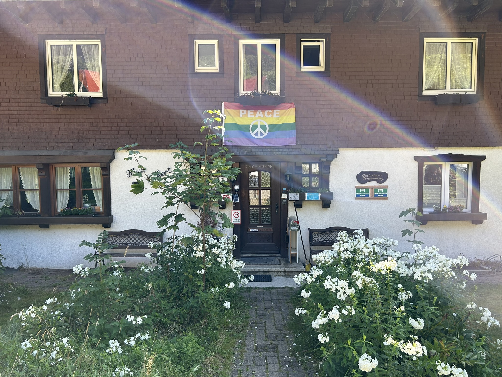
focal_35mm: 26
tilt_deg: -3.4
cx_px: 251
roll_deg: +0.8
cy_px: 188
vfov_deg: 53.1
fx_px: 377
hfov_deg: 67.3
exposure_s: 1/497
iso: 50
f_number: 1.5
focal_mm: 5.7
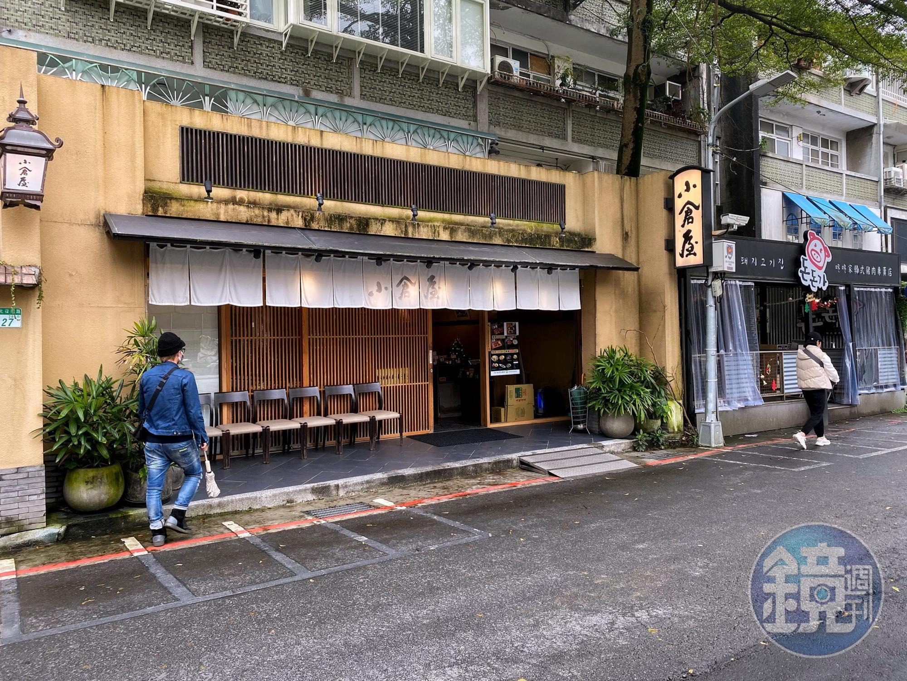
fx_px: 681
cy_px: 340
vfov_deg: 53.1
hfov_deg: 67.3
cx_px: 454
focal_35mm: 26
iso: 32
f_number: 1.8
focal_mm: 4.25
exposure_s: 1/235
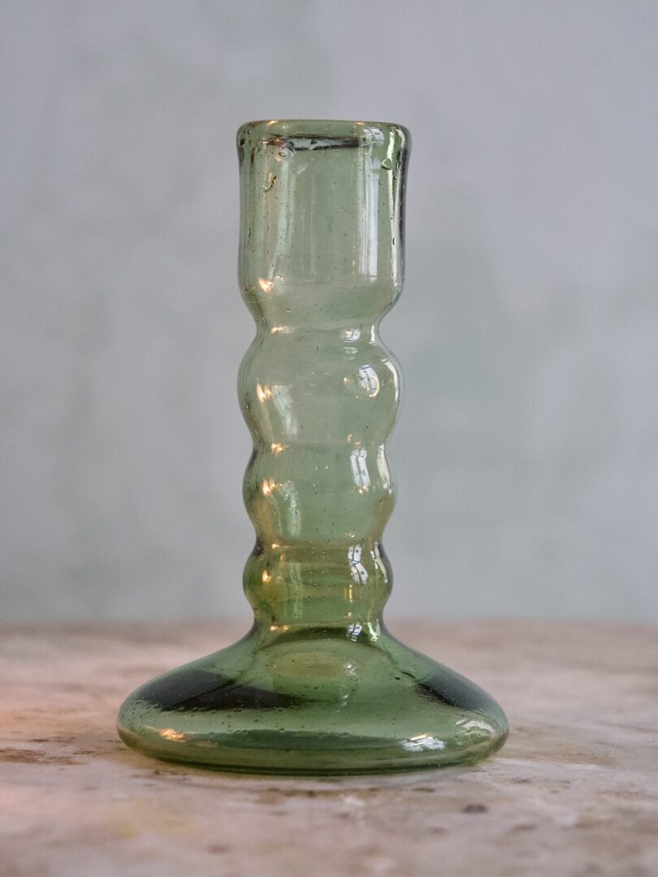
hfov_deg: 17.6
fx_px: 2129
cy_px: 438
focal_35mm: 84
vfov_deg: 23.3
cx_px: 329
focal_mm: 42
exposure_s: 1/60
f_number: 3.9
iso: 3200
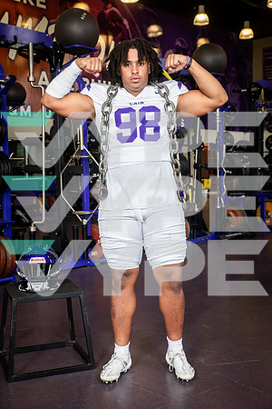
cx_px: 136
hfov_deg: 27.0
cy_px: 204
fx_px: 567
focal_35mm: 50
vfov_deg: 39.6
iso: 800
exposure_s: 1/250
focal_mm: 50
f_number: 7.1
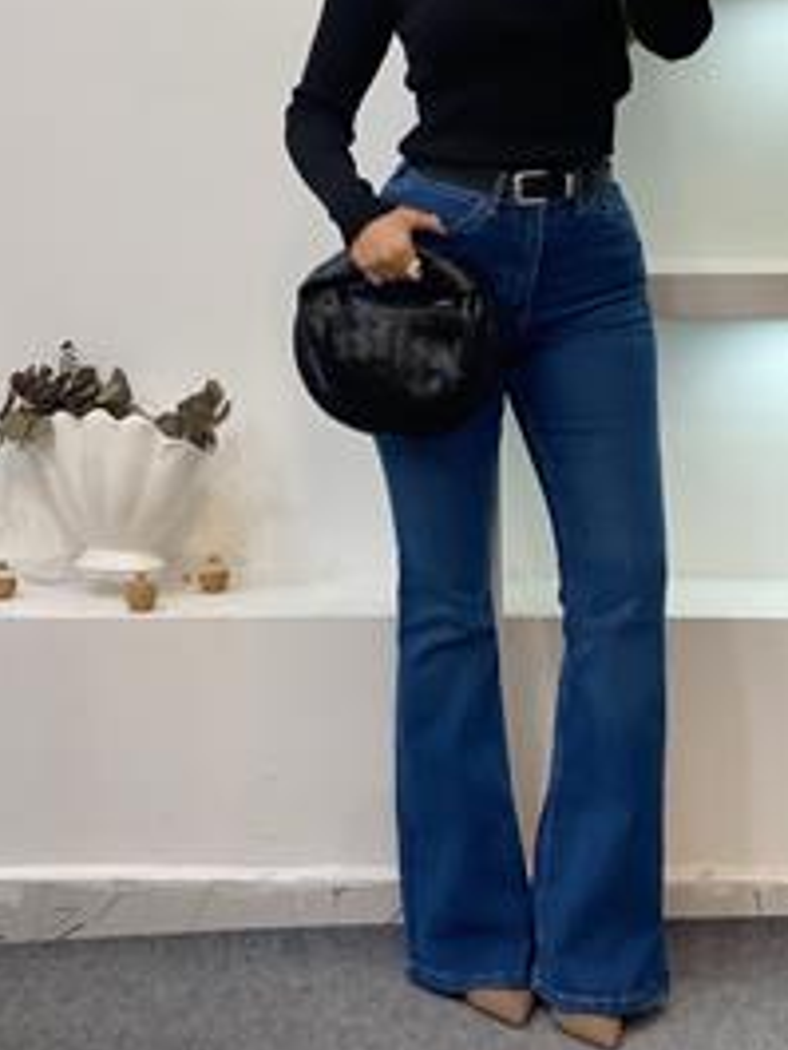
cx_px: 479
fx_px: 2457
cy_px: 299
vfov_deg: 23.9
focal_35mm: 81
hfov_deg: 18.2
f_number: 2
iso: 80
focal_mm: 6
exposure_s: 1/100
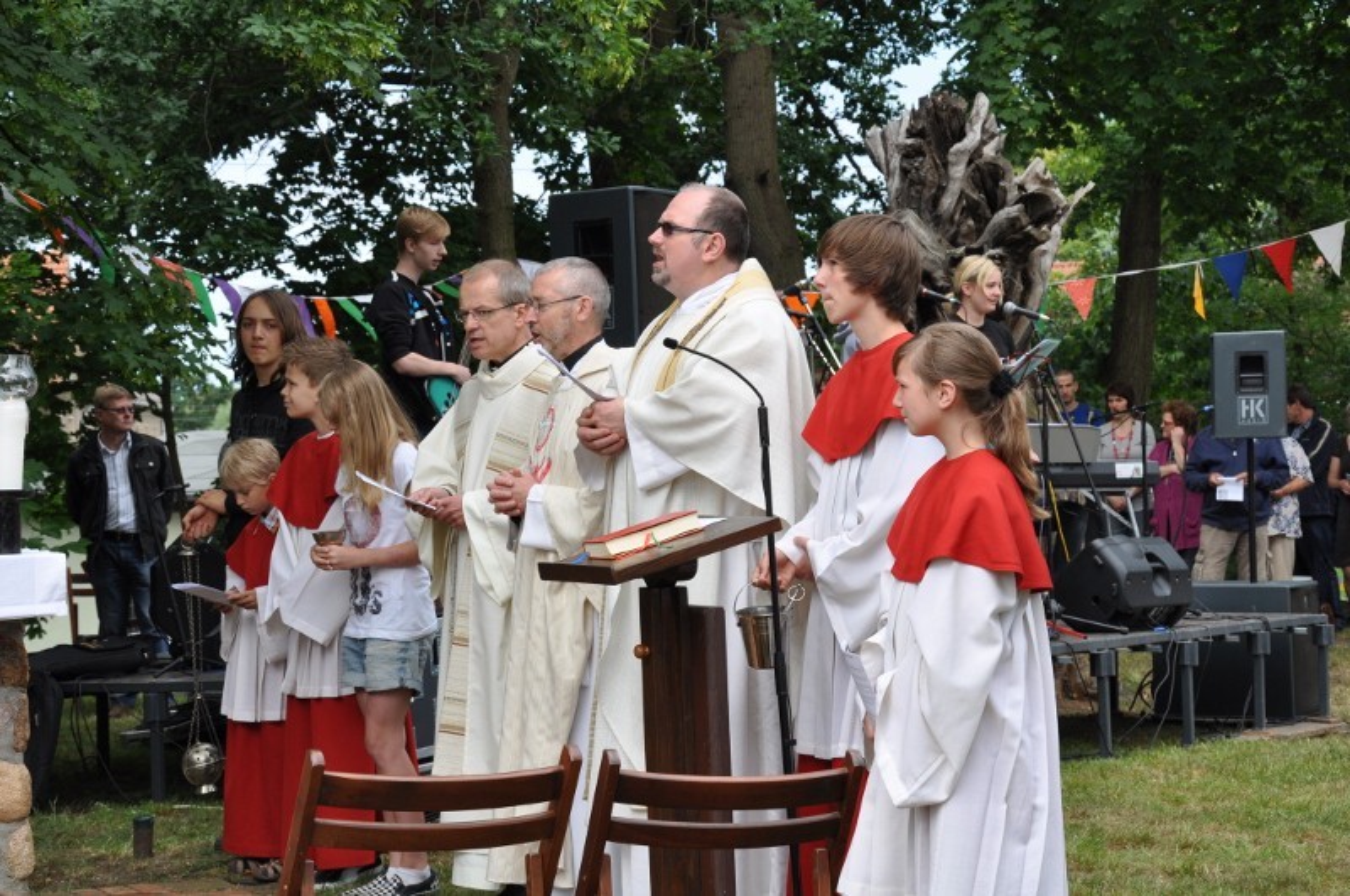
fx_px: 2921
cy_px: 448
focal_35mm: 78
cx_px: 675
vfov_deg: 17.4
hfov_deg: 26.0
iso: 400
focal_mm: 52
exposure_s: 1/320
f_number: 9
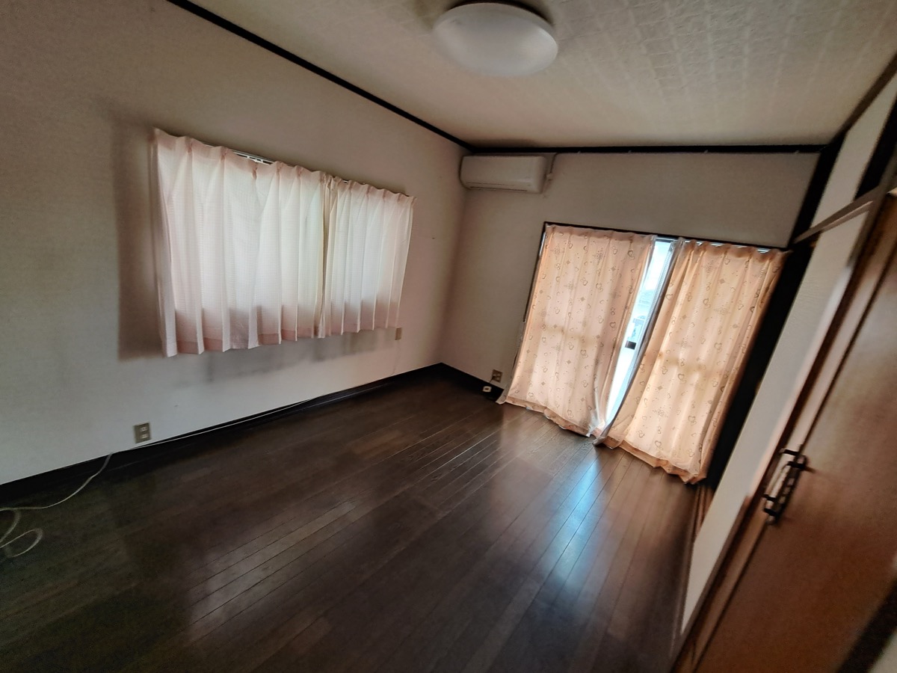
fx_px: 337
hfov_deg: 106.2
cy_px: 336
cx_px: 448
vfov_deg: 89.9
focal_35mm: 13
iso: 100
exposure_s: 1/50
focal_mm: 1.74
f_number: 2.2
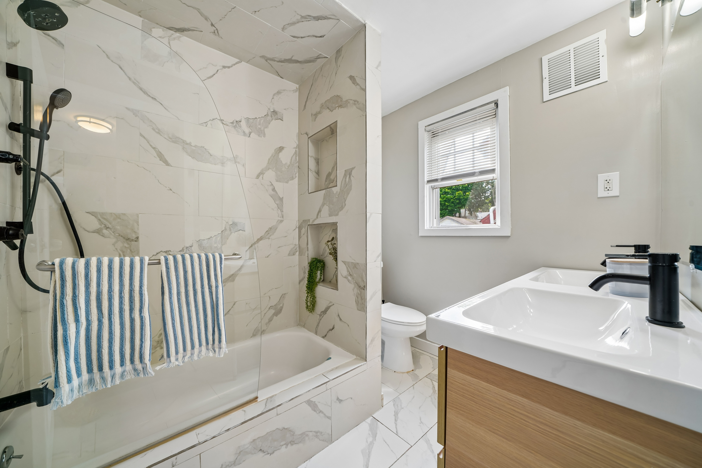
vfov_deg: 90.0
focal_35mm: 12
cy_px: 234
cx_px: 351
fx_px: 234
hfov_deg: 112.6
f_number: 8
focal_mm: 12
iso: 100
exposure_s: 1/8
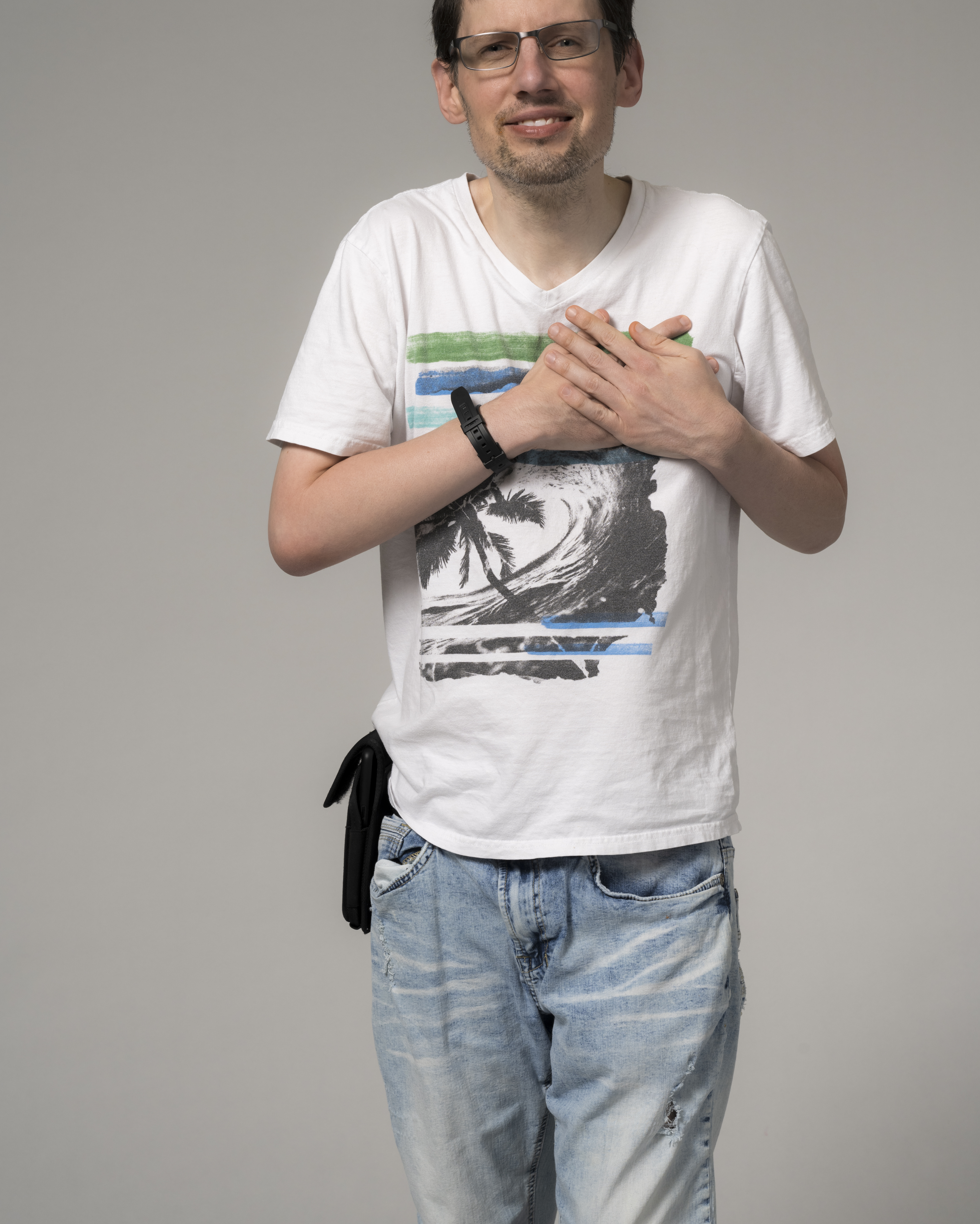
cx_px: 493
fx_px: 3408
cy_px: 570
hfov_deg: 16.4
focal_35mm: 94
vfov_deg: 20.4
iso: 200
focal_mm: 83
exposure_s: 1/160
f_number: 10
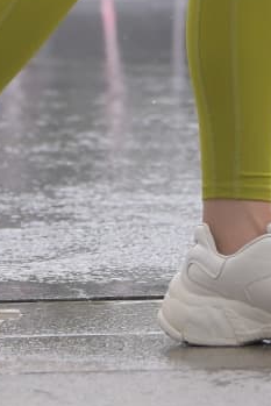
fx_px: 4997
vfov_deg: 4.6
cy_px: -477
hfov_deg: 3.1
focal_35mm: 443
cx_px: 161
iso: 1100
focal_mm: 86
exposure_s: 1/1250
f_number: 4
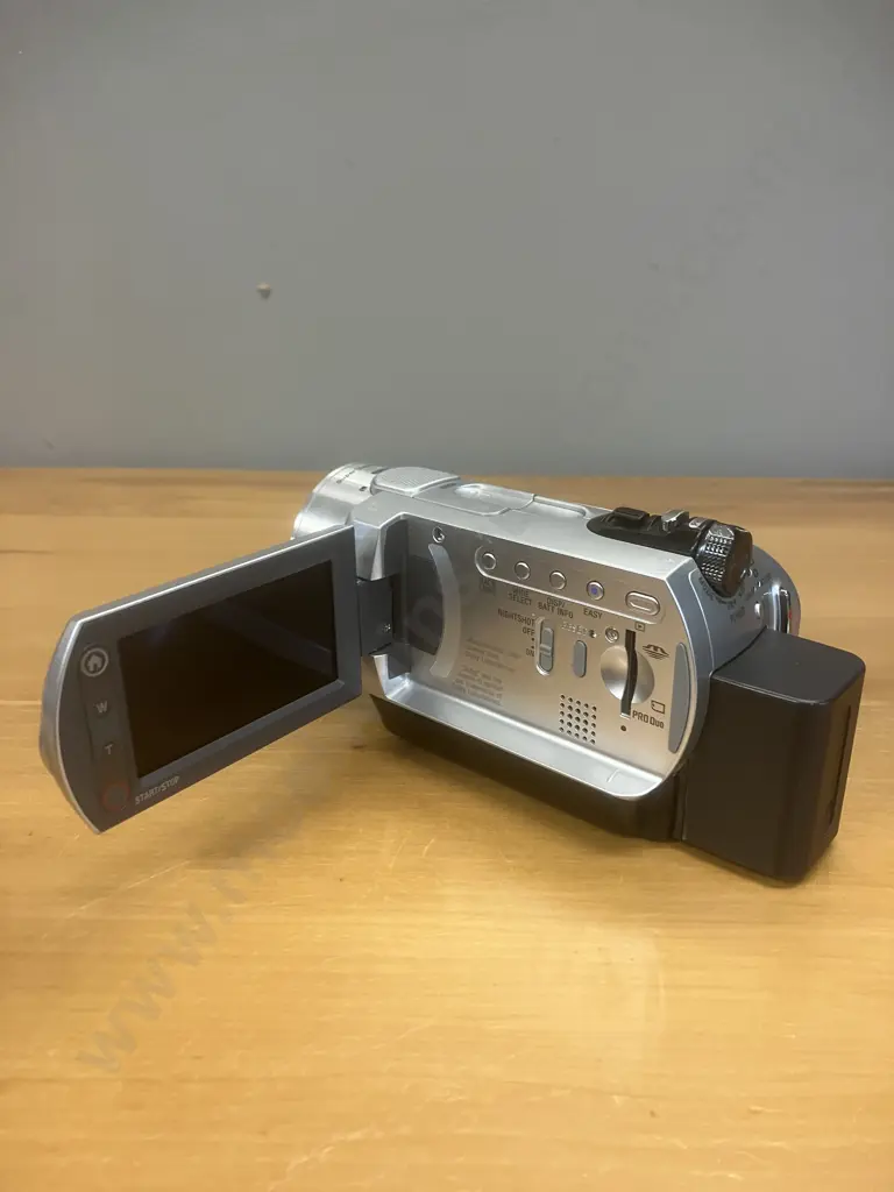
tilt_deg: -20.5
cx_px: 447
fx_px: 964
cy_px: 596
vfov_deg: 63.4
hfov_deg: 49.7
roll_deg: -0.4
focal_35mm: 28
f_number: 1.8
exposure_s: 1/50
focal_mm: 3.99
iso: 200
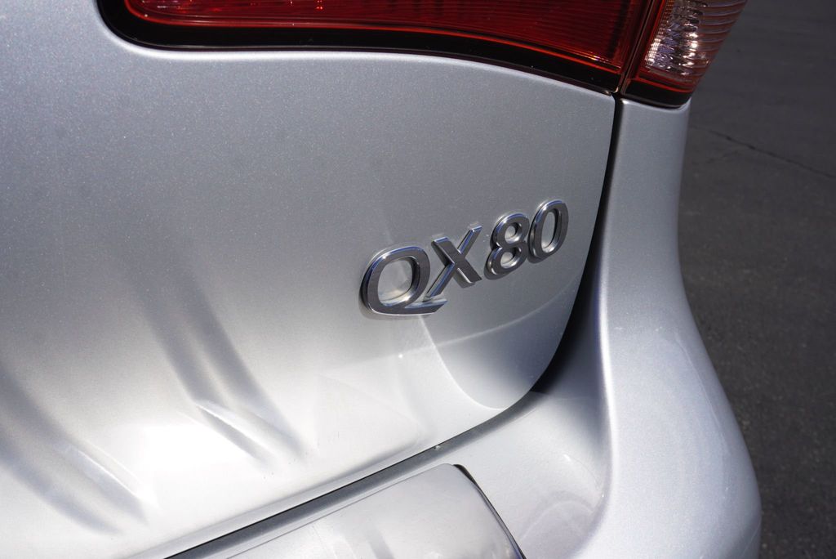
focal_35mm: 45
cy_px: 280
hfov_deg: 43.6
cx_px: 418
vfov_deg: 29.9
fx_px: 1046
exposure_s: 1/320
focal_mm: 30
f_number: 11
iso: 100
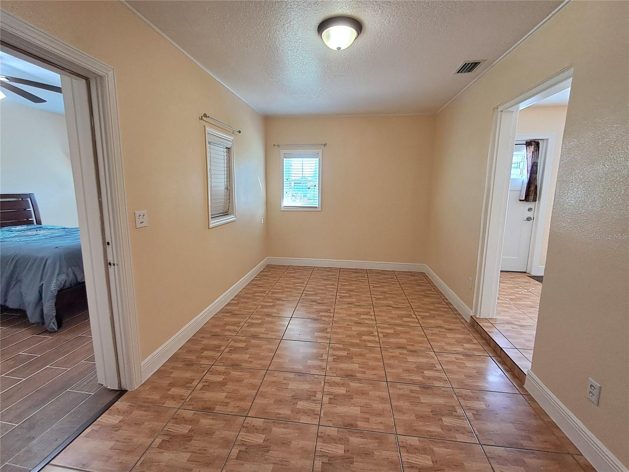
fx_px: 291
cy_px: 236
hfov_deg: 94.5
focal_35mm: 16
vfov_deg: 78.1
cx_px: 314
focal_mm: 1.64
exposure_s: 1/40
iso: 100
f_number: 2.2
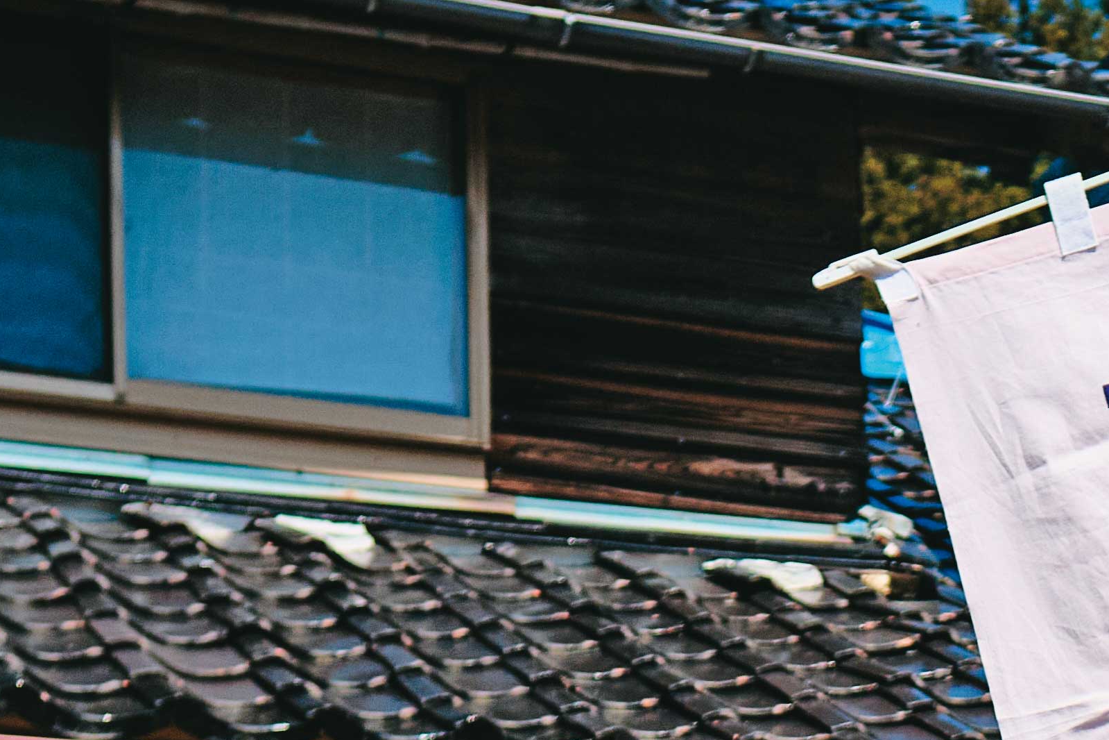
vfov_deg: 11.0
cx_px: 1552
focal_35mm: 116
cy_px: 1321
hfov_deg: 16.4
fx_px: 3573
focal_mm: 16
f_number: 2.8
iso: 500
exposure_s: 1/6400
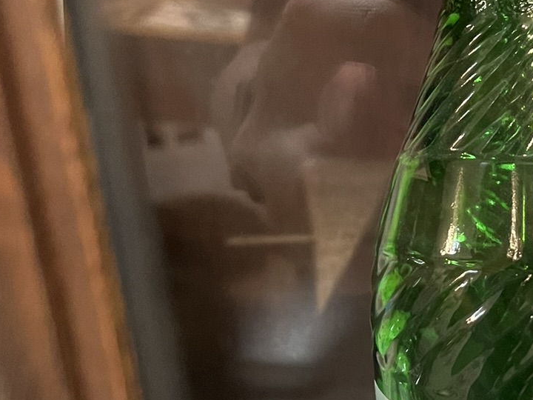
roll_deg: +3.0
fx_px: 1139
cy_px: 291
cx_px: 554
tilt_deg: -22.3
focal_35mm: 74
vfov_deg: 19.8
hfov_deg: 24.9
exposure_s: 1/30
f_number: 1.5
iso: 500
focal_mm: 5.7
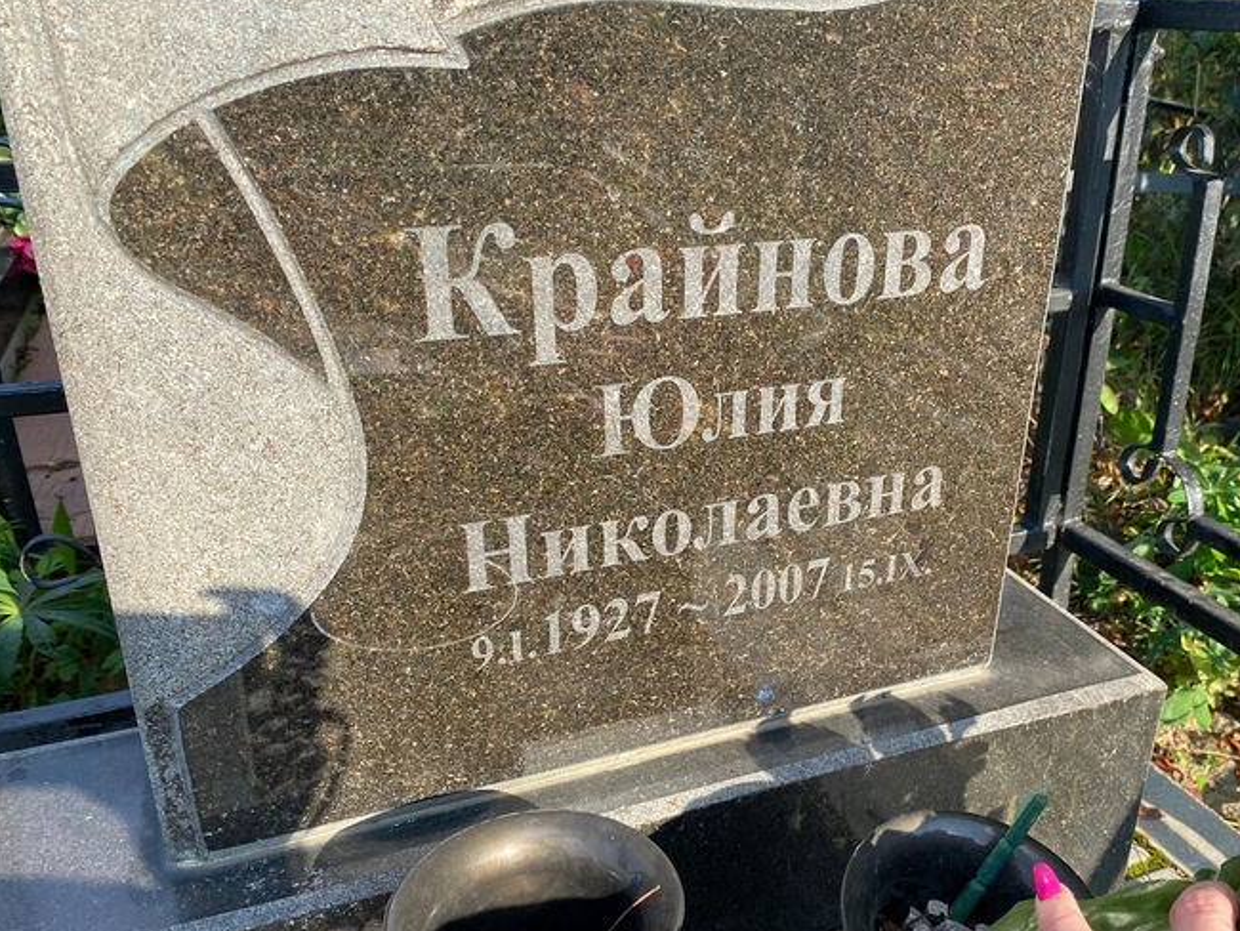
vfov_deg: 44.2
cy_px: 496
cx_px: 755
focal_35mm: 32
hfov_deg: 56.3
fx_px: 1147
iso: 32
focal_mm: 4.25
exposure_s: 1/871
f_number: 1.8
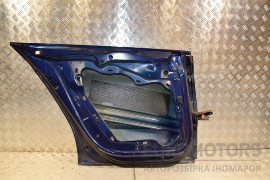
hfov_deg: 67.4
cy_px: 90
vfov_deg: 47.9
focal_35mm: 27
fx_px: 202
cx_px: 135
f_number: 5
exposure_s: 1/160
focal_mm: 18
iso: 800
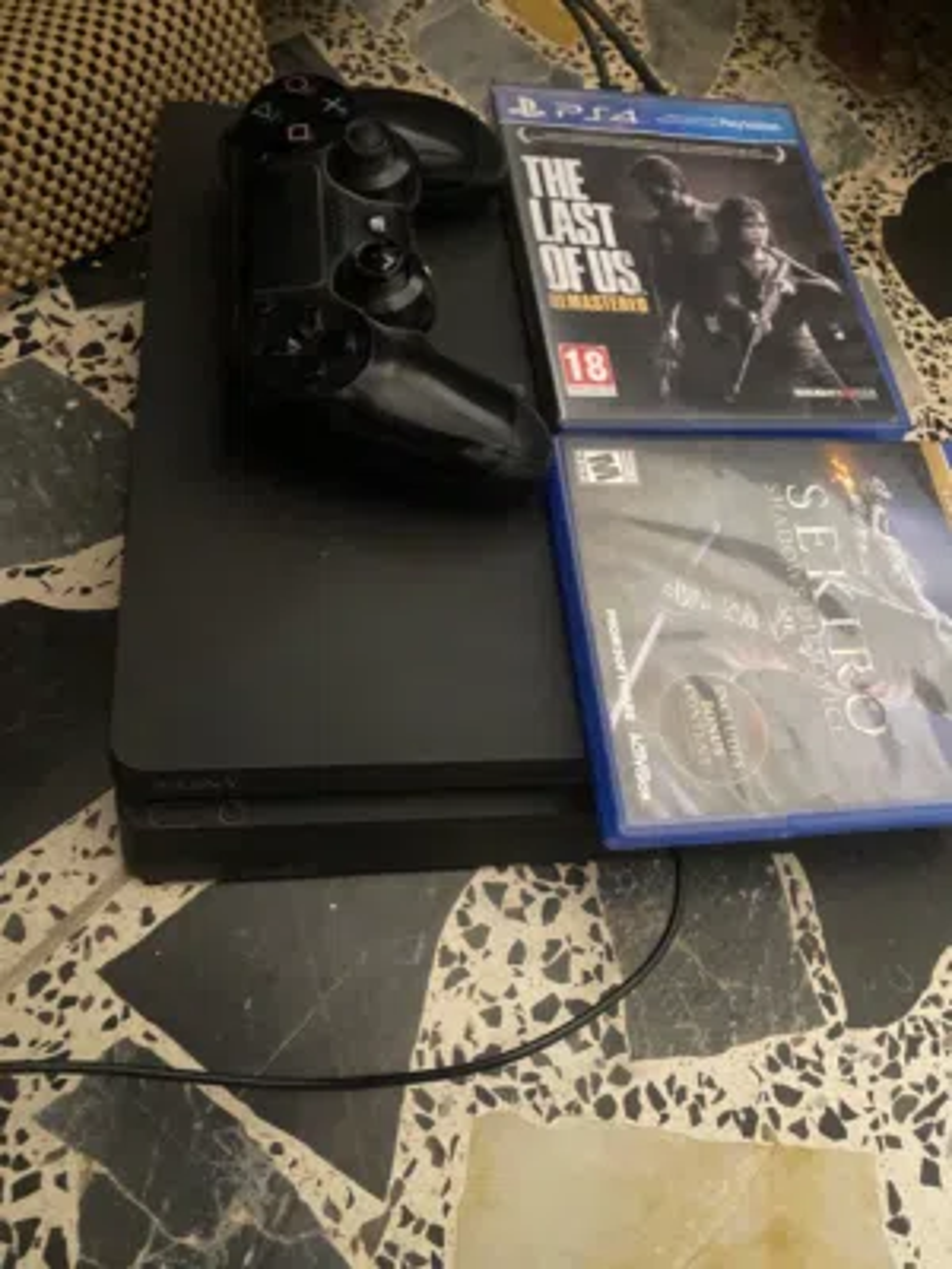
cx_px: 476
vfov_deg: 67.3
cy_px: 634
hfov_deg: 53.1
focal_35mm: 26
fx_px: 953
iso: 800
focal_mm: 4.25
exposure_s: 1/30
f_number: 1.8
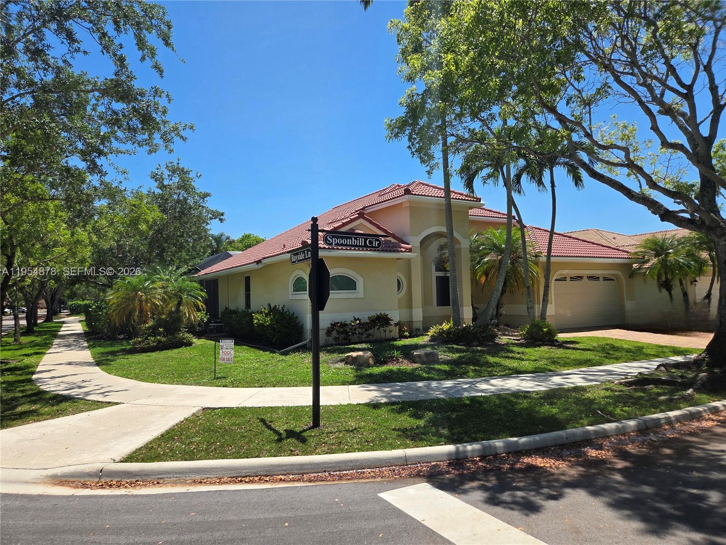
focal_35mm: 23
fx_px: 482
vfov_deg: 58.9
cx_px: 363
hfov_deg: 73.9
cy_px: 272
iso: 80
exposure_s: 1/5000
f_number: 1.8
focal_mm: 5.4
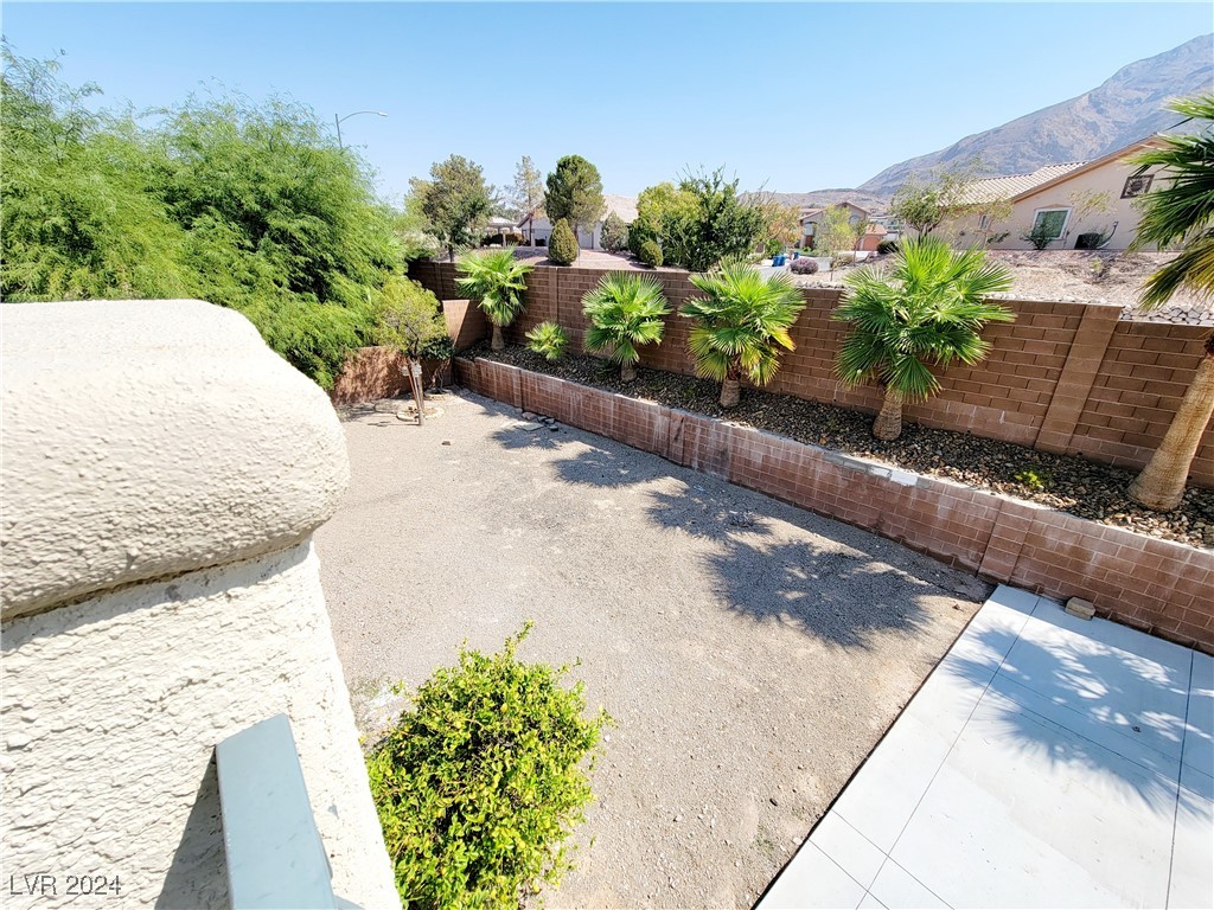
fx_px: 456
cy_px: 455
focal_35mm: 13
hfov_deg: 106.2
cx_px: 607
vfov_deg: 89.9
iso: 50
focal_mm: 2.2
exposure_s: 1/2000
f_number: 2.2
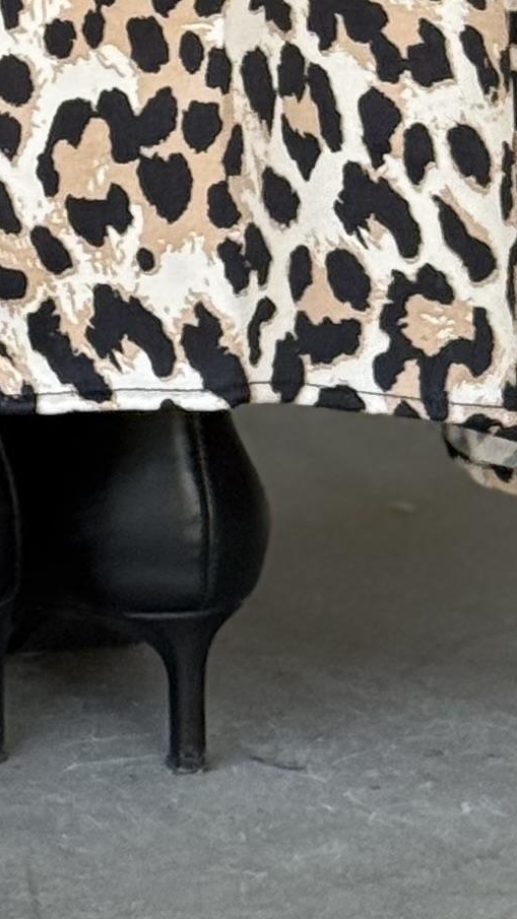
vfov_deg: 8.8
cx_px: -140
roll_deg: -0.4
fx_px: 5679
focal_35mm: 233
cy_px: -909
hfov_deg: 5.2
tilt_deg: -1.7
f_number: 1.78
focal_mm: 6.76
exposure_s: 1/95
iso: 100
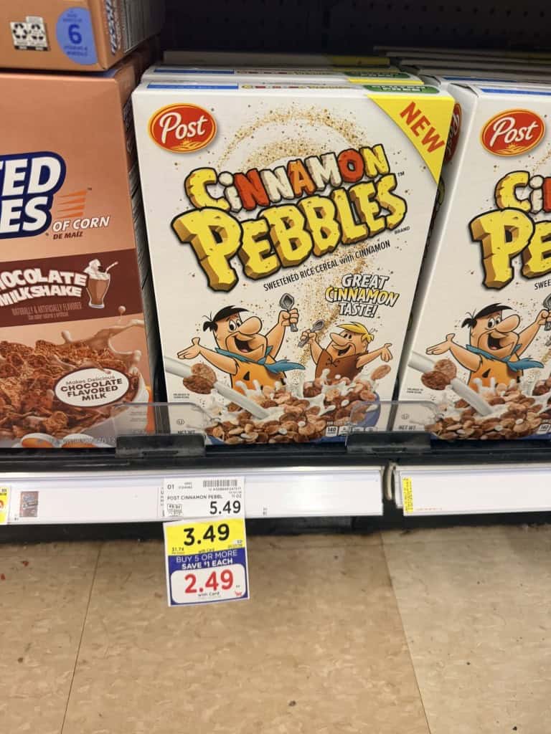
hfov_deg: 56.8
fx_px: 509
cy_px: 367
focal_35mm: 24
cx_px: 276
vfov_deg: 71.6
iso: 160
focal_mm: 6.8
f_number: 1.8
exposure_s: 1/65
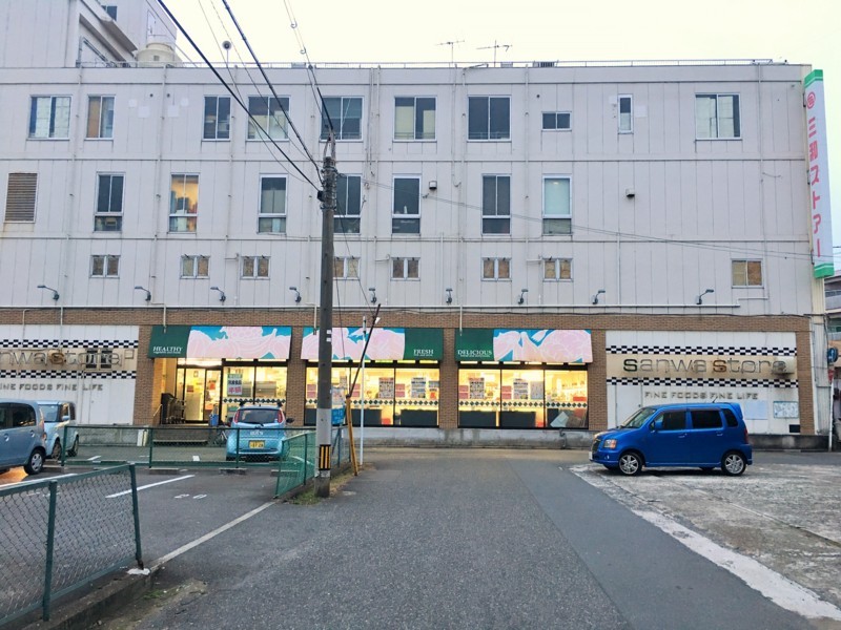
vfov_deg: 48.2
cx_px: 420
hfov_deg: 61.7
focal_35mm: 29
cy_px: 315
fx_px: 705
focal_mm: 4.15
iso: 50
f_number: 2.2
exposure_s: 1/15
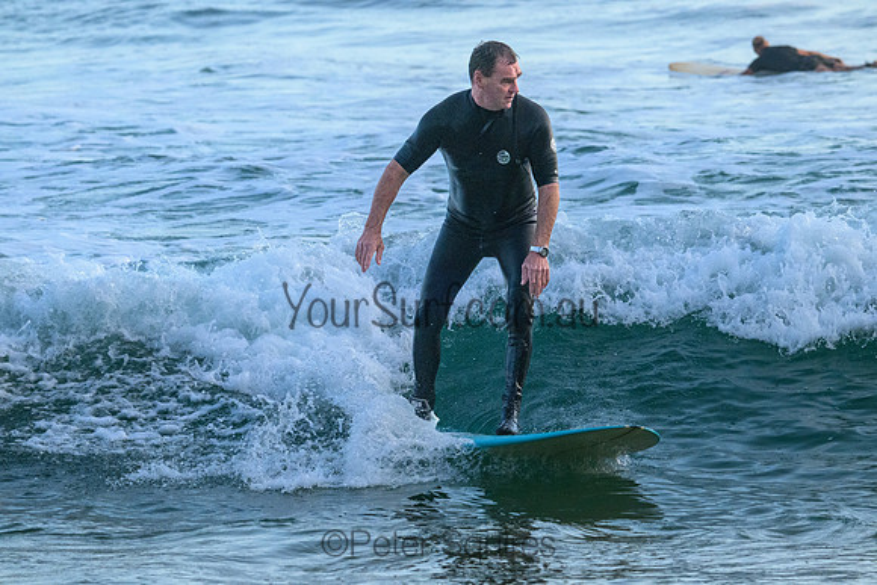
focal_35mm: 340
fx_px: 8284
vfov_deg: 4.0
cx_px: 438
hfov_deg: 6.1
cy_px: 292
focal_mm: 340
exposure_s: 1/2000
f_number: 11
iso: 6400
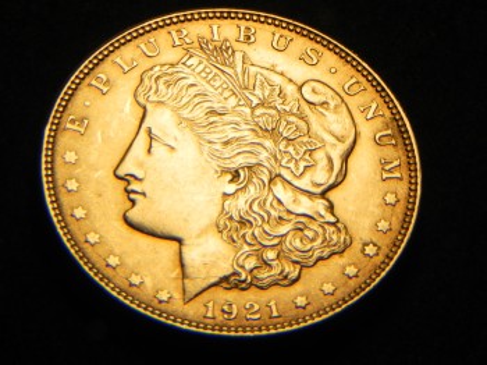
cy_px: 182
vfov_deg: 10.3
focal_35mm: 144
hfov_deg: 13.7
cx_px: 244
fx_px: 2024
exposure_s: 1/542
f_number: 8
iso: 160
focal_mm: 25.7
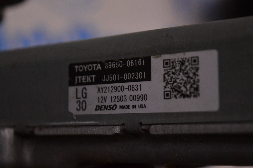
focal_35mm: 82
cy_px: 84
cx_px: 126
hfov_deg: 24.6
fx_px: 579
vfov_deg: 16.5
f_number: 5.6
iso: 1600
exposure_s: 1/400
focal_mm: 55
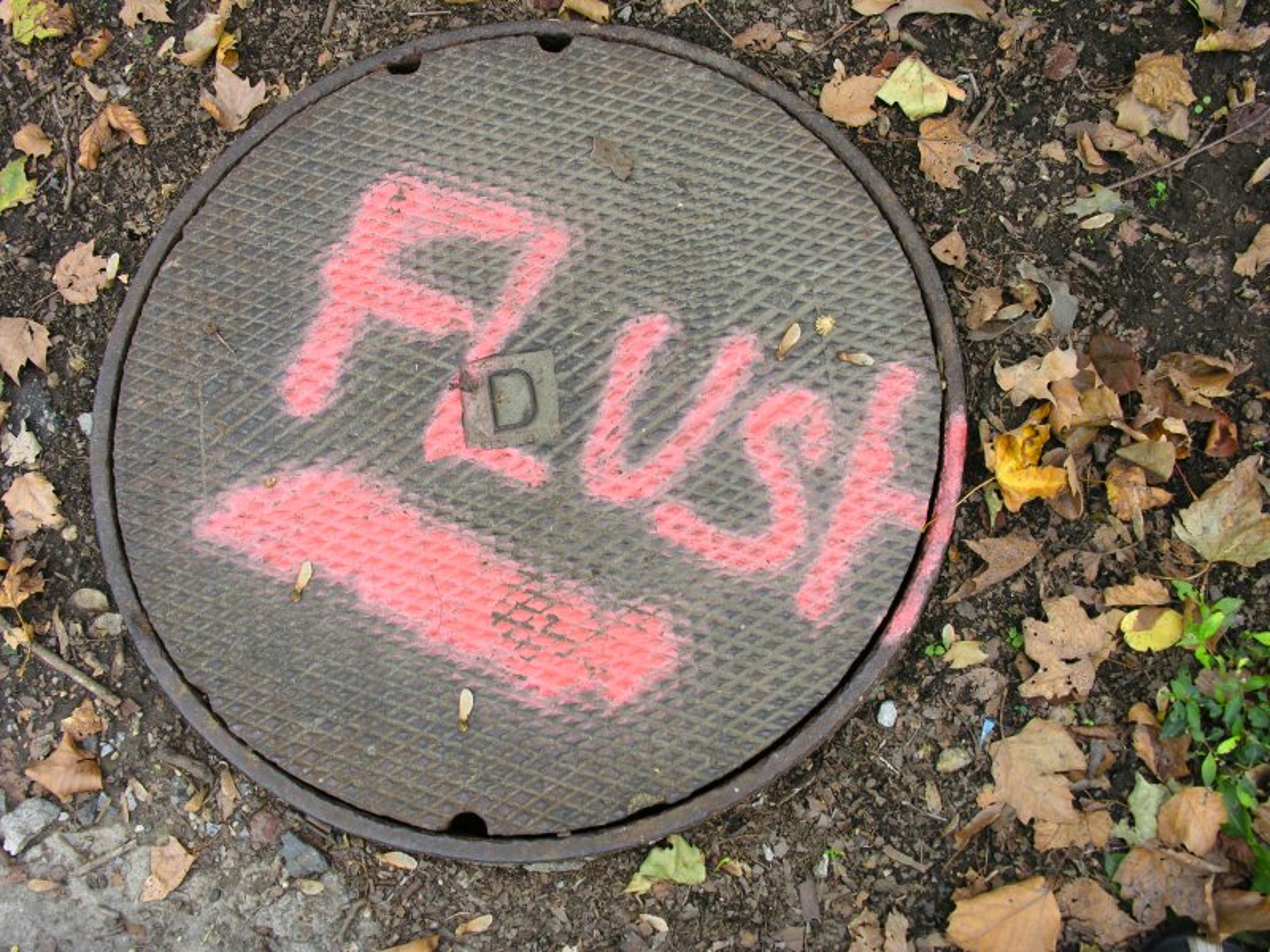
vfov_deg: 38.7
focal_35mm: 37
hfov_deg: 50.1
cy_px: 476
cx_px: 635
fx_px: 1357
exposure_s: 1/5.6
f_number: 5
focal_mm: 9.5
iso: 50
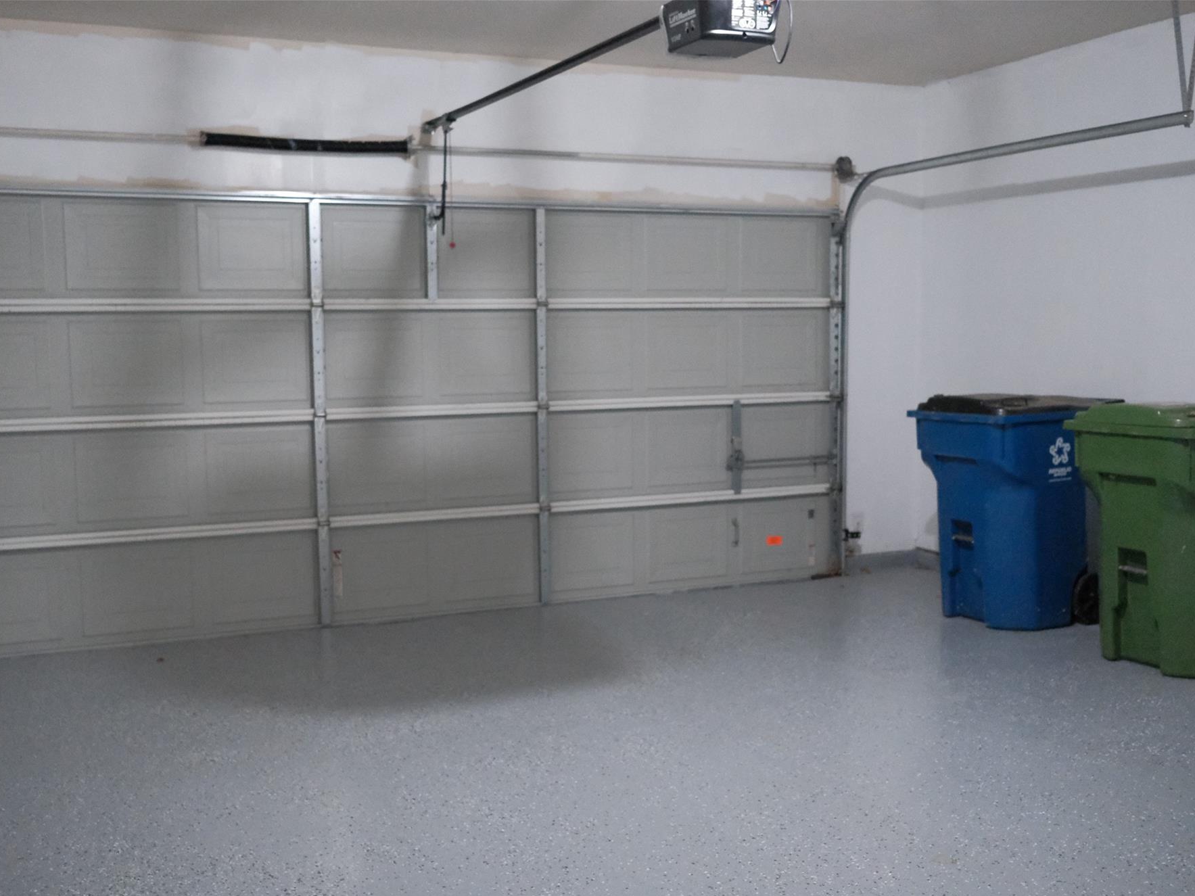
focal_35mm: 39
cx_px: 558
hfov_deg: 47.8
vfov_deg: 36.8
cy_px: 461
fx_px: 1346
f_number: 2.8
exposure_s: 1/125
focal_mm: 23
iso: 8000
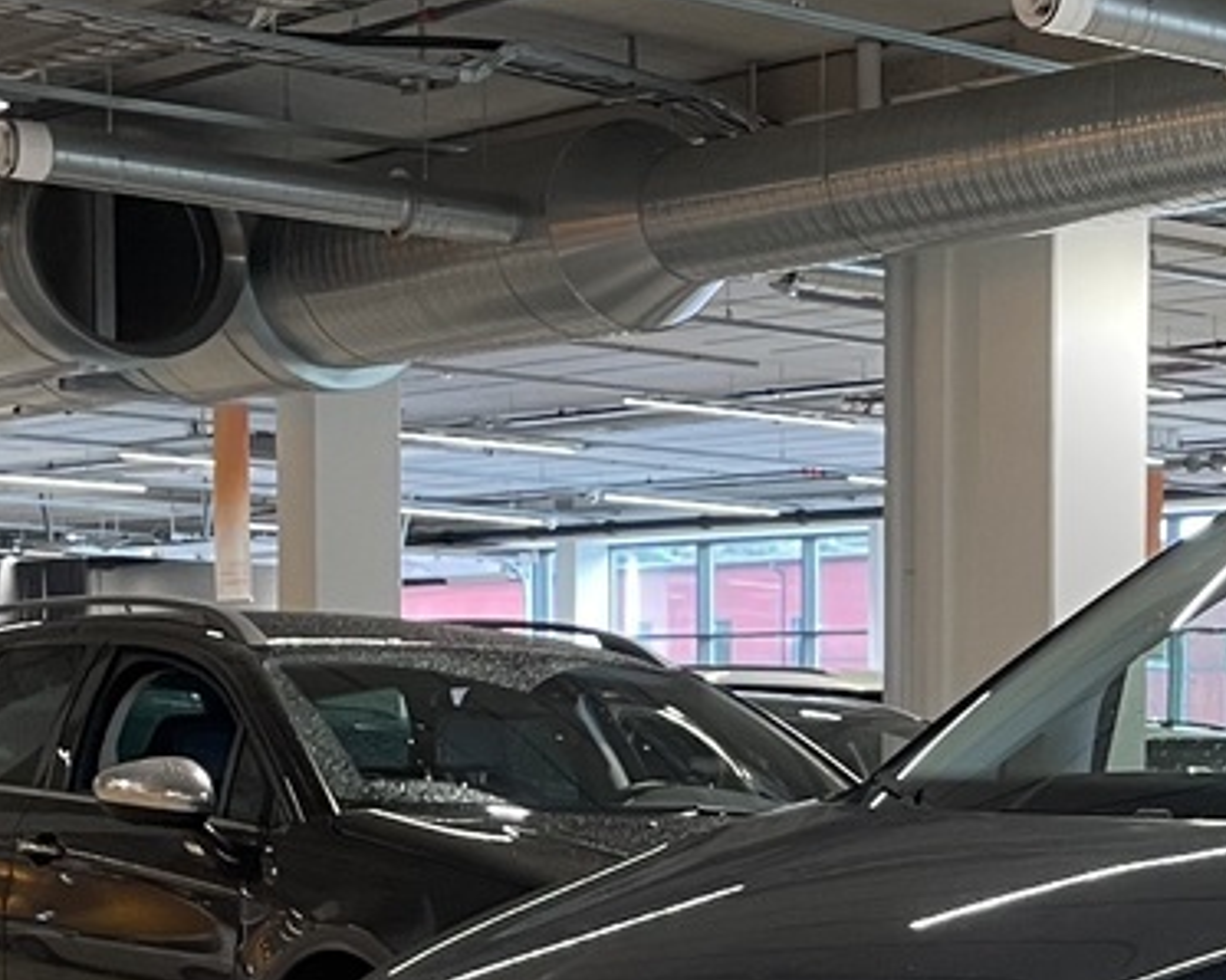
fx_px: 3554
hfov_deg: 18.5
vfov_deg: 15.3
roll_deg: -0.8
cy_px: 1049
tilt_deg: -3.5
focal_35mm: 98
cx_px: 1505
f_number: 1.6
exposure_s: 1/62
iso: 100
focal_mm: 4.2
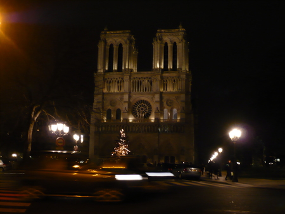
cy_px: 107
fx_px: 354
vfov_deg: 33.6
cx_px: 142
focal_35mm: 43
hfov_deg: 43.8
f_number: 3.4
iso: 200
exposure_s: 1/8
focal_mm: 7
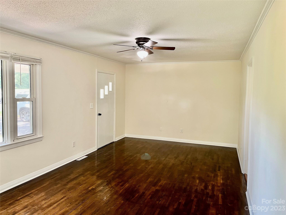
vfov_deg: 53.1
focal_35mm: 26
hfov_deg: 67.3
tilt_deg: -3.6
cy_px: 108
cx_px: 143
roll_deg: -0.8
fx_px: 215
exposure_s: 1/88
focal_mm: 5.1
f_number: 1.6
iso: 125
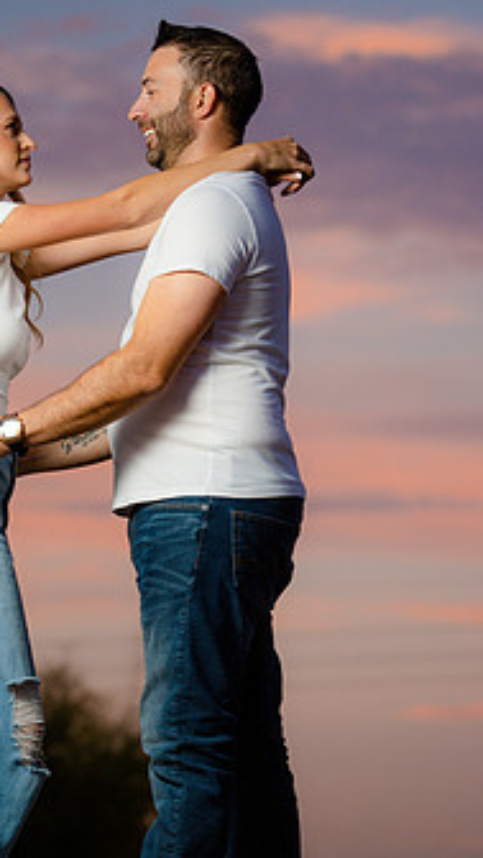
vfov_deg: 12.9
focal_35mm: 167
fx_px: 3802
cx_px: 110
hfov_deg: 7.3
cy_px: 475
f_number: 4
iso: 400
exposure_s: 1/250
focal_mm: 119
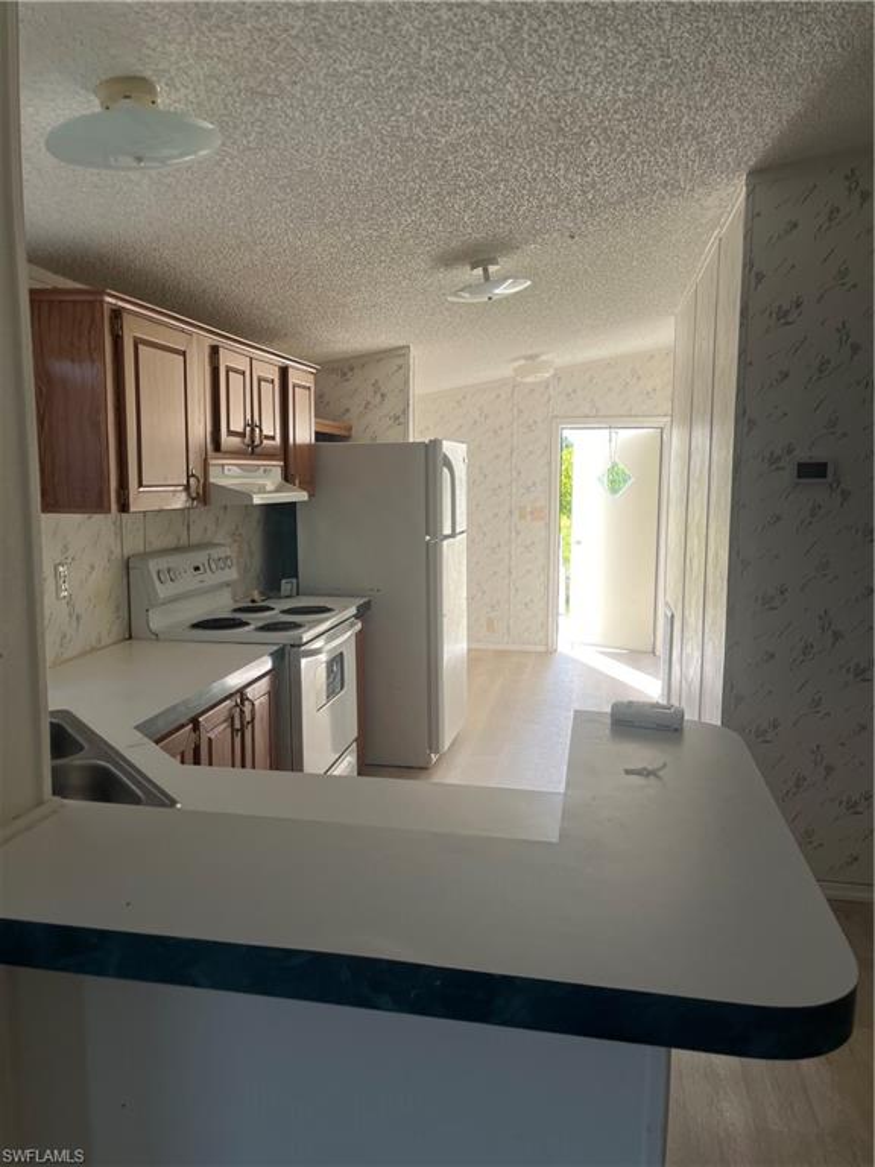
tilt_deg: -8.6
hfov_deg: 53.1
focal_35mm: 26
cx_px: 438
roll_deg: -0.7
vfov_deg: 67.3
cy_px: 584
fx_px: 876
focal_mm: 5.1
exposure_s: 1/133
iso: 32
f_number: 1.6
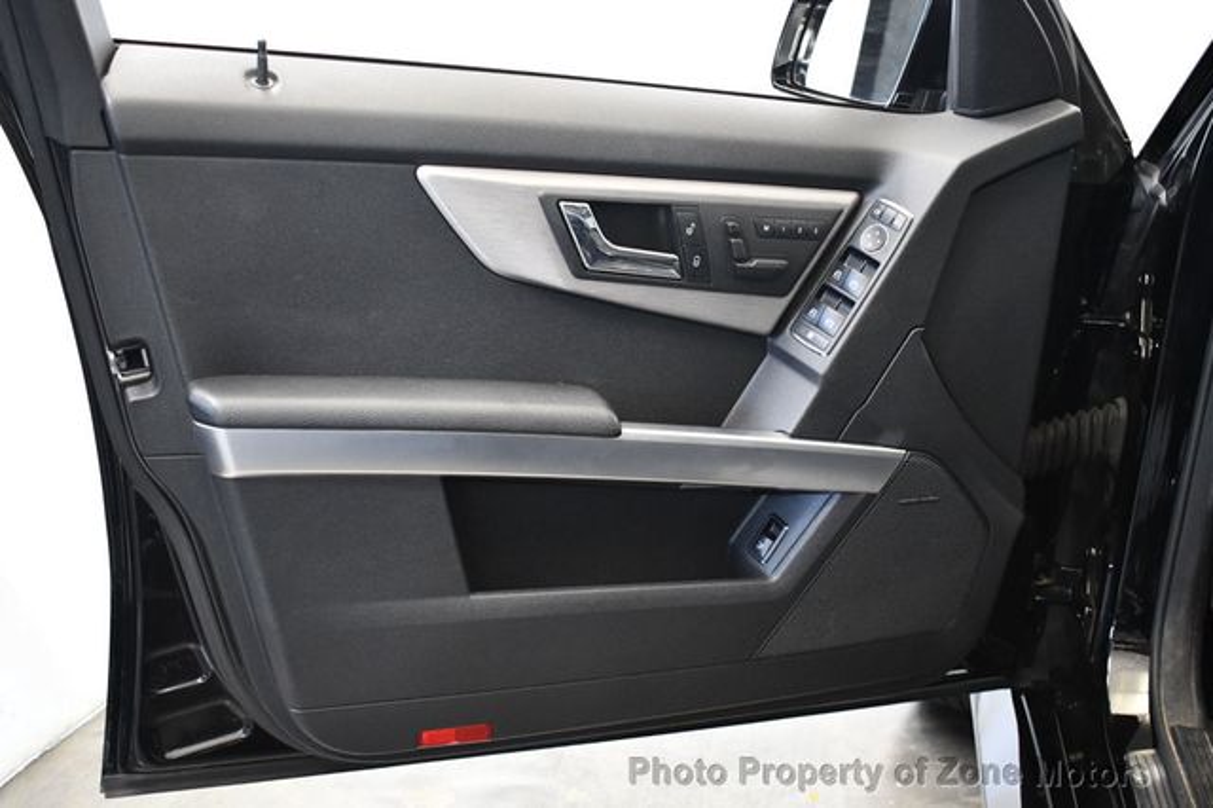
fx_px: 1246
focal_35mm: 37
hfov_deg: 51.9
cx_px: 606
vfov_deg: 35.9
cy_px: 404
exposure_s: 1/60
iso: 4500
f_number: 4
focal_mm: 25
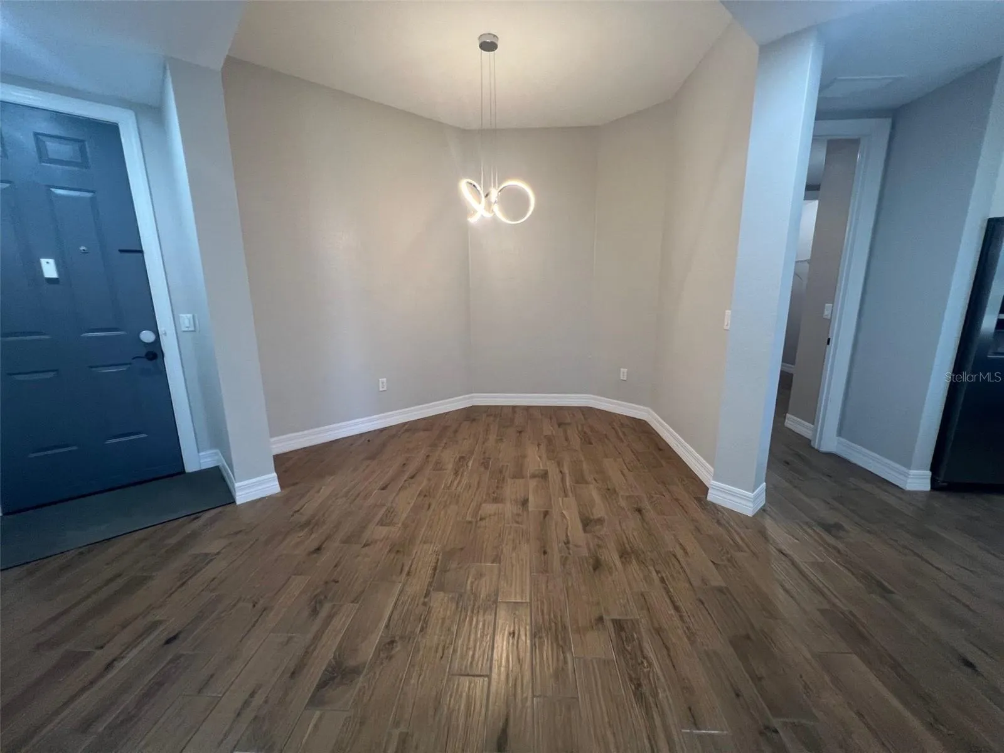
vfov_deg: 89.9
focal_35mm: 13
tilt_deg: -12.2
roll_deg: +0.5
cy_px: 376
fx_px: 377
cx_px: 502
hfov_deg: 106.2
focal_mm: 1.57
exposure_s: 1/60
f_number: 1.8
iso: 160
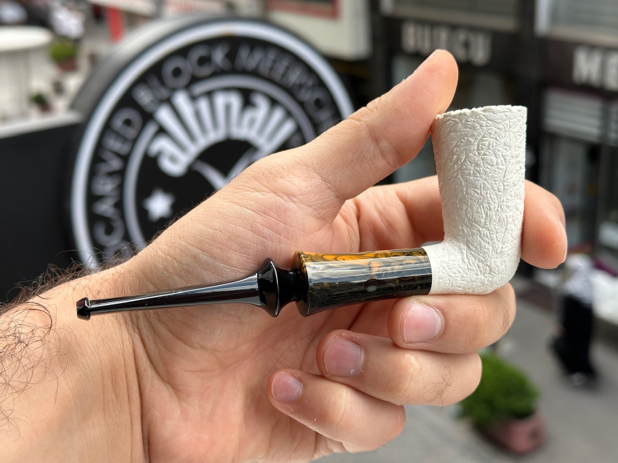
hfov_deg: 39.7
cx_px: 309
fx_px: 857
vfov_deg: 30.3
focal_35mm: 48
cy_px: 232
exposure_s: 1/751
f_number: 1.78
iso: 64
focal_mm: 6.86
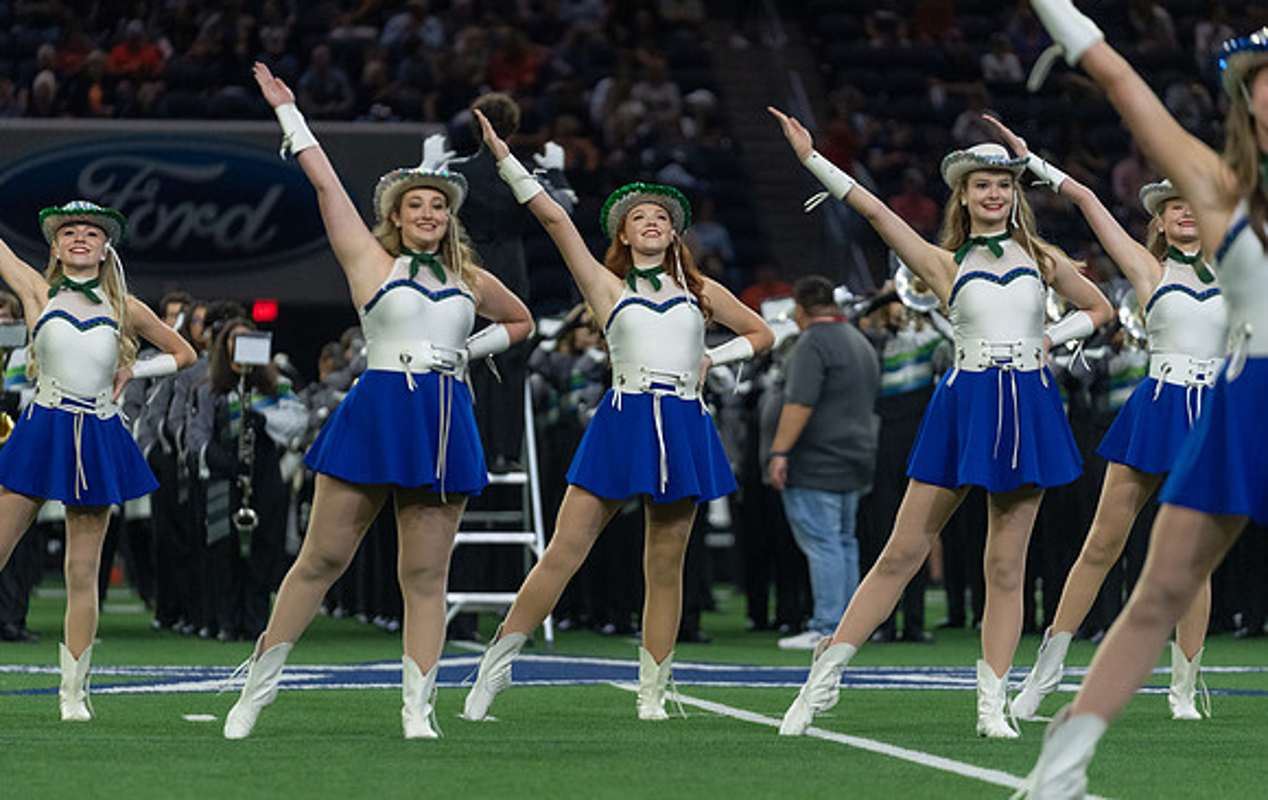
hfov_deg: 10.0
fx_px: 7264
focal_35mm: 210
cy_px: 442
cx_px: 601
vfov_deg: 6.3
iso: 3200
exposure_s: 1/1000
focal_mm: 195
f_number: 2.8
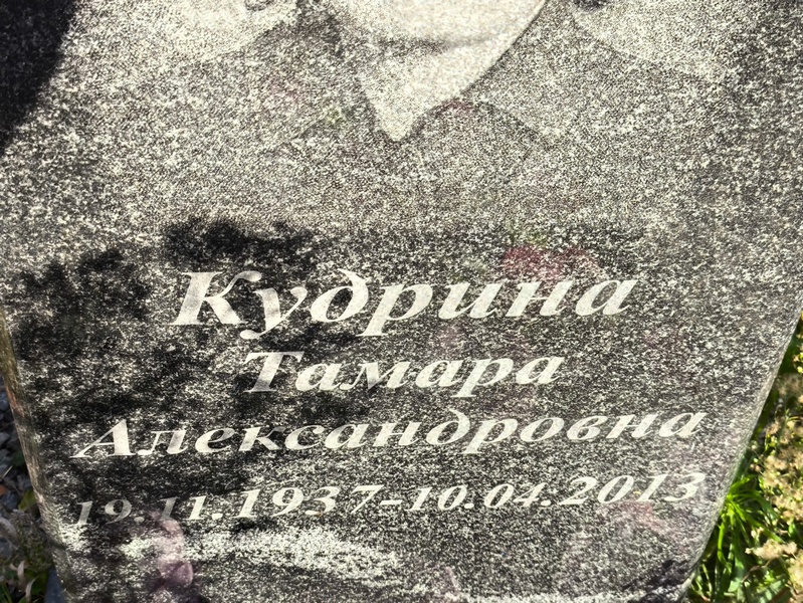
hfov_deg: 38.2
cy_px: 302
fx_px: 1160
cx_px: 402
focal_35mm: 50
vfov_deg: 29.1
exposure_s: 1/237
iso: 50
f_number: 1.7
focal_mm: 4.71
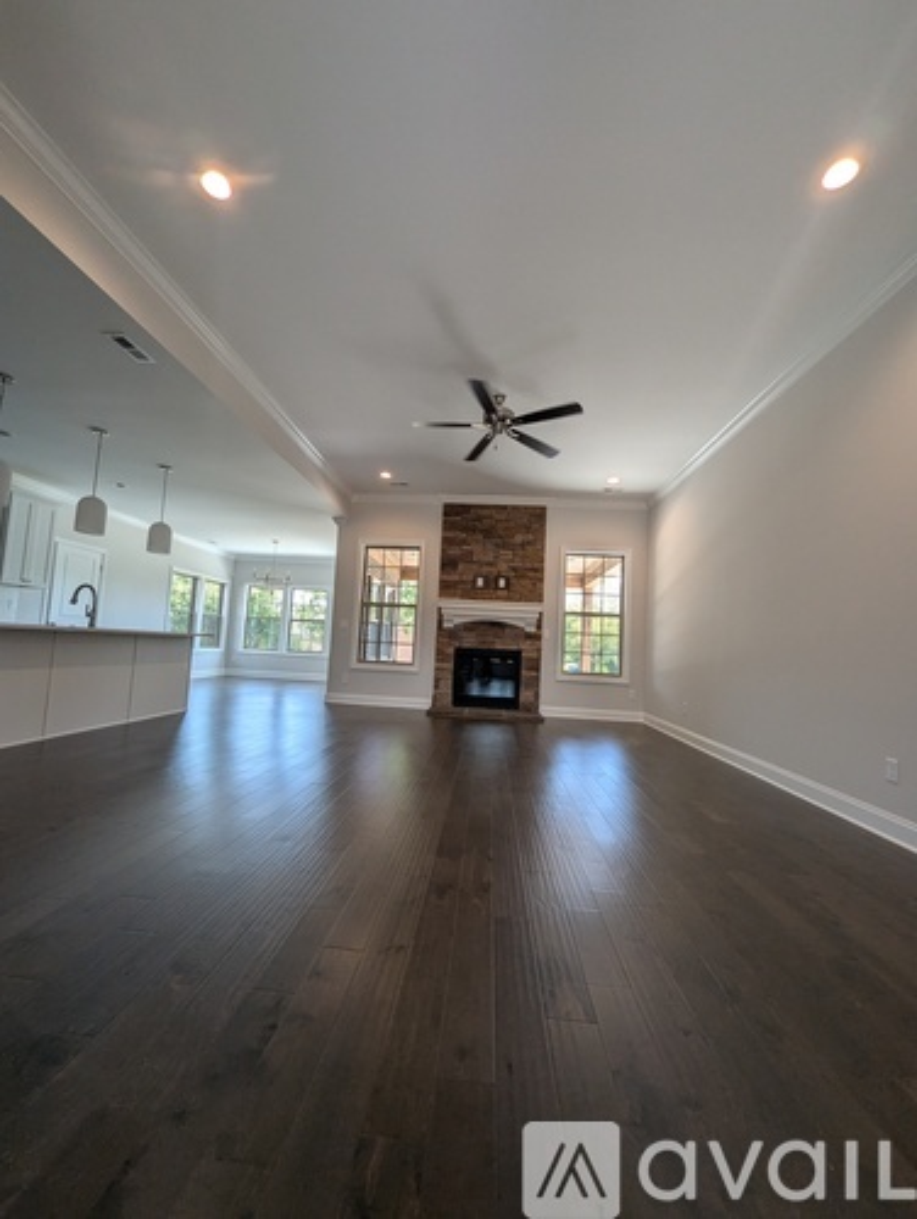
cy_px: 610
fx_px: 458
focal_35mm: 13
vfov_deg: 106.1
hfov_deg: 90.0
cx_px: 458
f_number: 2.2
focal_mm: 1.95
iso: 83
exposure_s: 1/120
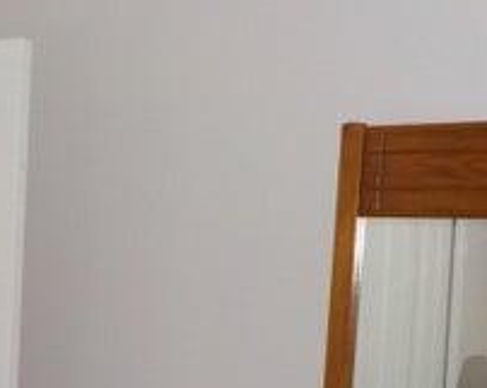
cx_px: -51
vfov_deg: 15.8
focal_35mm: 93
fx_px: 1338
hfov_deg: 19.7
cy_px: 480
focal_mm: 4.1
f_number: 3.3
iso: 200
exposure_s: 1/30
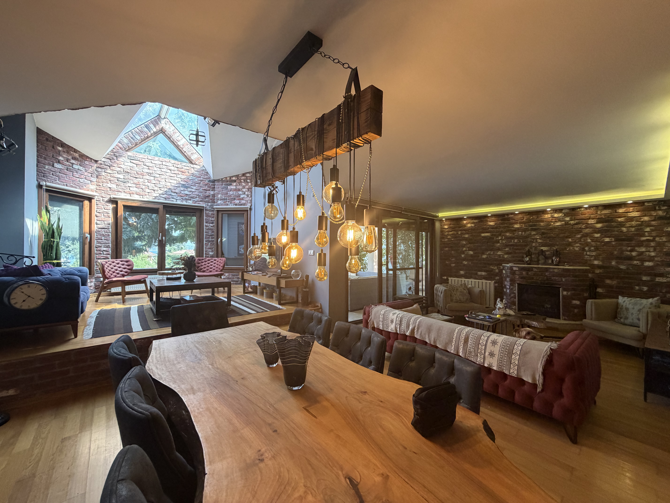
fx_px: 271
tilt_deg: +0.8
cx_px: 335
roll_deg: +0.6
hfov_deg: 102.1
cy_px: 252
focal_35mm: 14
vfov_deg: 85.7
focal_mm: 2.22
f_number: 2.2
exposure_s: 1/101
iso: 320
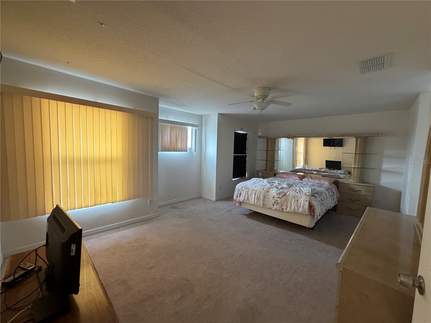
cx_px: 216
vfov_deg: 85.7
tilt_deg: -4.3
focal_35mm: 14
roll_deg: -1.1
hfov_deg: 102.1
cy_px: 162
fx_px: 174
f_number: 2.2
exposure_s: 1/78
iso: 320
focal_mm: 2.22
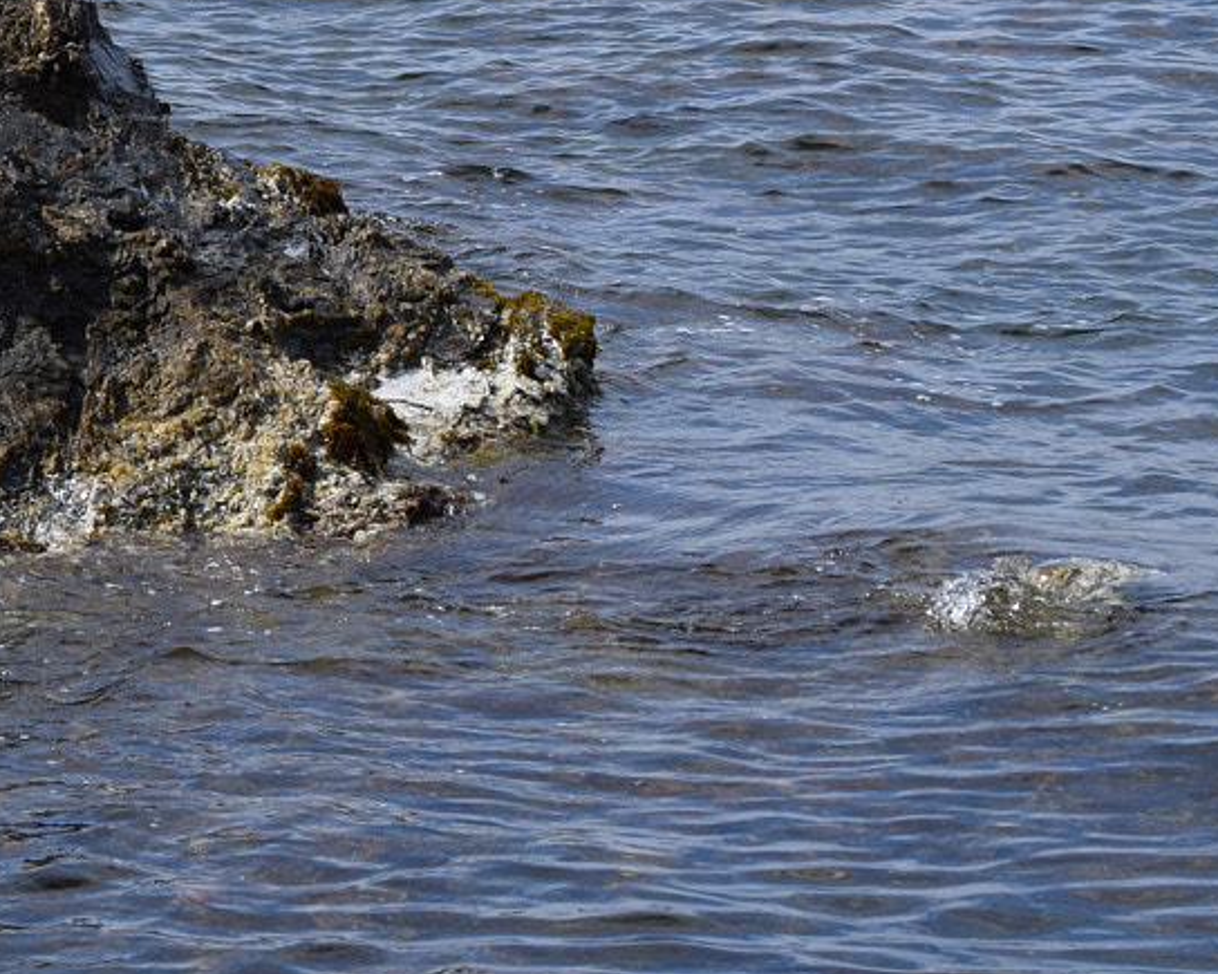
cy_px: 13
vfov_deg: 6.6
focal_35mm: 232
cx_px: -257
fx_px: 8362
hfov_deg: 8.2
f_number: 10
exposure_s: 1/400
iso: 200
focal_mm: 56
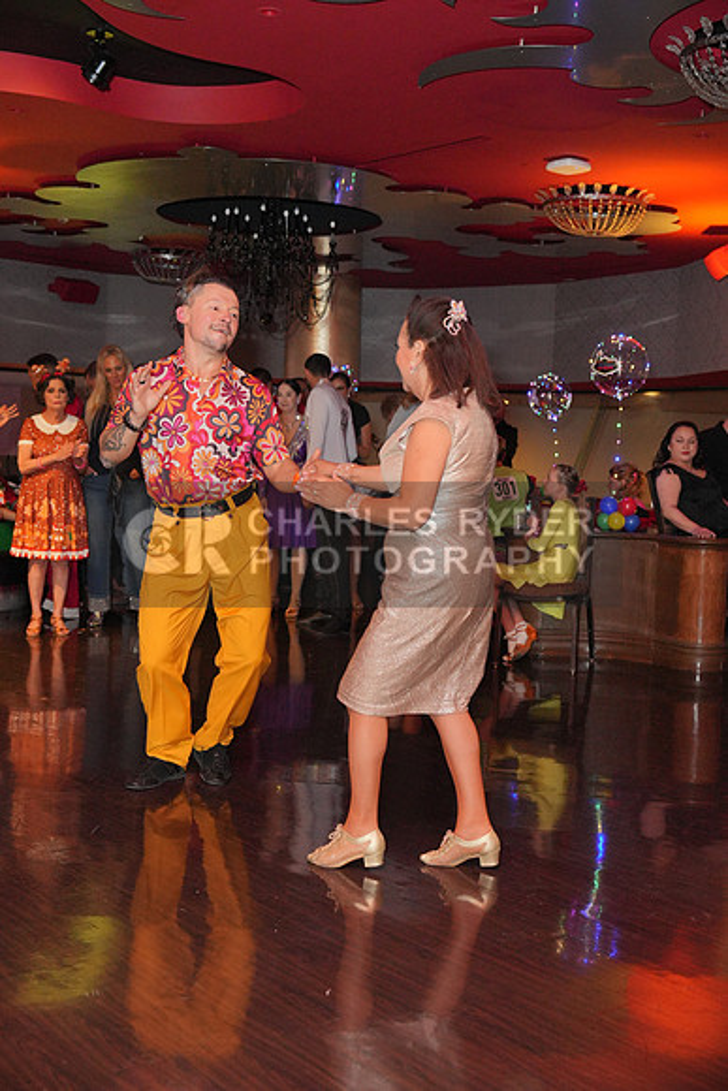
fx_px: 1273
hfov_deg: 31.9
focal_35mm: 42
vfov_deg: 46.4
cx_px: 364
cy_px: 546
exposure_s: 1/200
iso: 4000
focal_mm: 42
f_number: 4
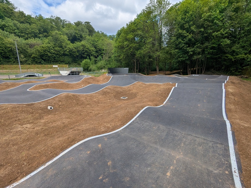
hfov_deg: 94.5
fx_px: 116
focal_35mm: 16
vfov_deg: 78.1
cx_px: 126
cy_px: 94
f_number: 2.2
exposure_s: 1/1603
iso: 52
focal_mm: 2.35
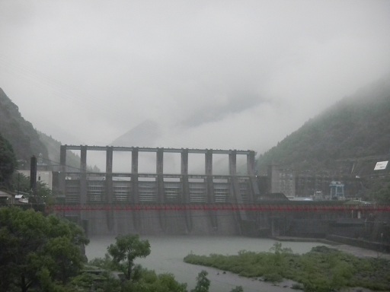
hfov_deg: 34.9
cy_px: 146
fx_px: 620
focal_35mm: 55
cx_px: 195
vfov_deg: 26.6
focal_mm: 9.9
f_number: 4.2
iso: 148
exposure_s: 1/58.7
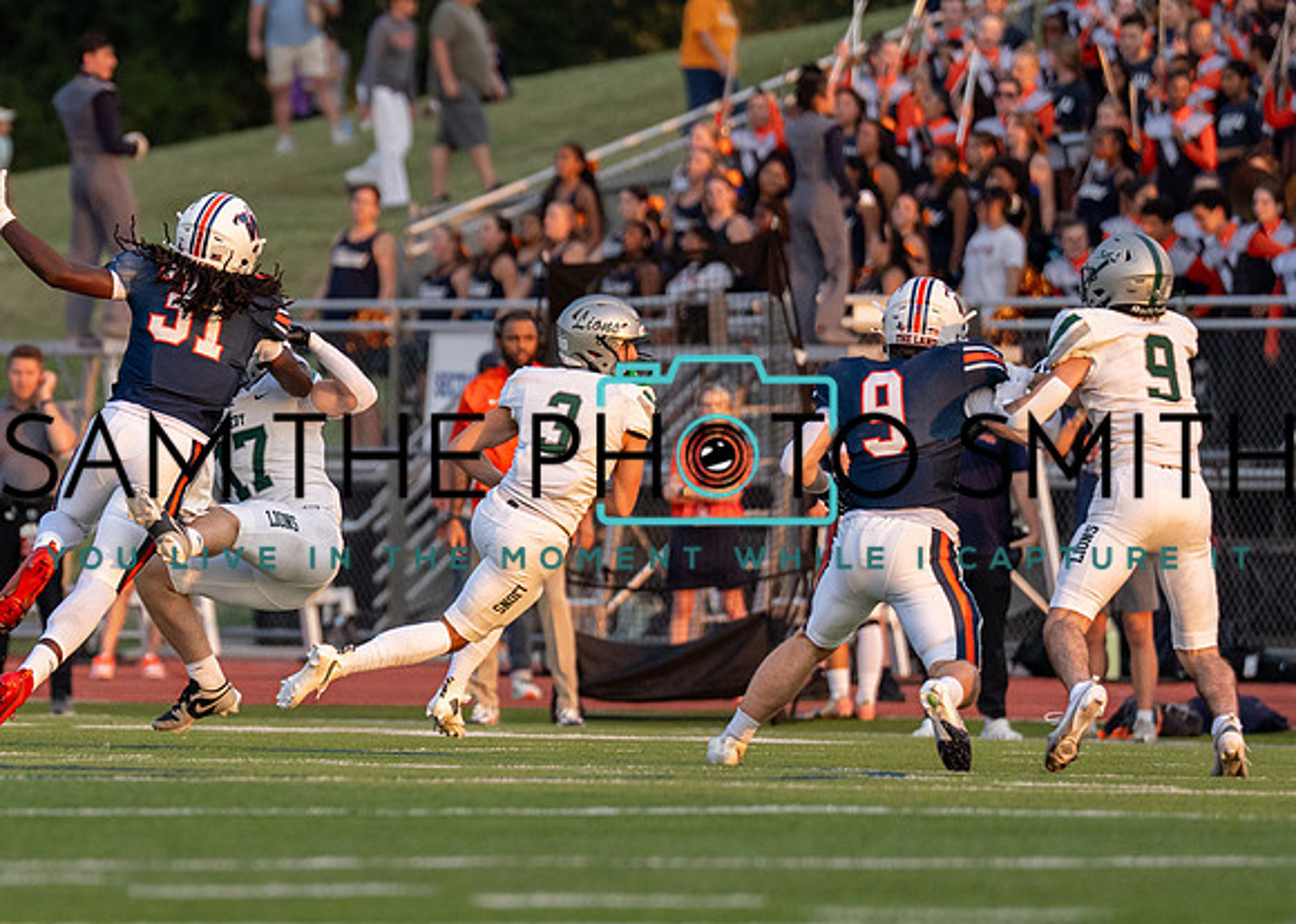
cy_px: 359
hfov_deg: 4.0
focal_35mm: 510
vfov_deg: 2.8
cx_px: 163
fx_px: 18755
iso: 640
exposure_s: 1/2500
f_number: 2.8
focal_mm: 200
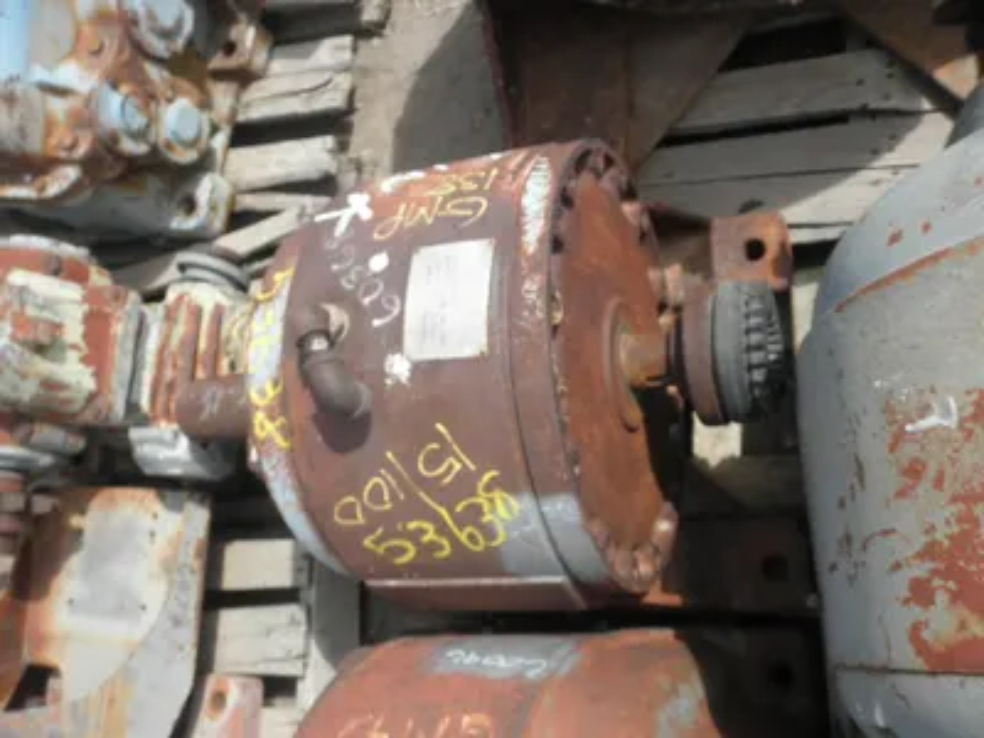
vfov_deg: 40.7
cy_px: 369
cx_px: 492
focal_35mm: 35
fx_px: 995
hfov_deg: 52.6
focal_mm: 6.1
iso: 64
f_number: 3.2
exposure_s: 1/500
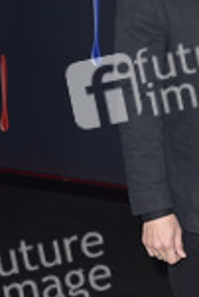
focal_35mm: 127
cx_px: 226
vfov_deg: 16.1
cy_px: 181
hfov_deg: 10.7
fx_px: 1051
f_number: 6.3
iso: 400
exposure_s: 1/250
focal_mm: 48
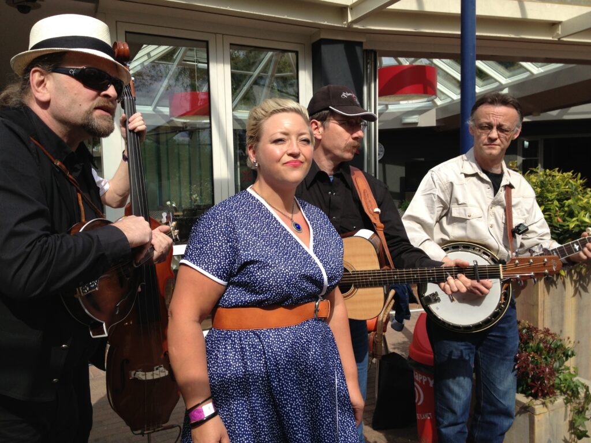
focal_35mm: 35
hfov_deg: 52.6
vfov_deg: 40.7
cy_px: 222
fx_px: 598
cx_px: 296
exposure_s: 1/1346
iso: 50
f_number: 2.4
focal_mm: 4.28
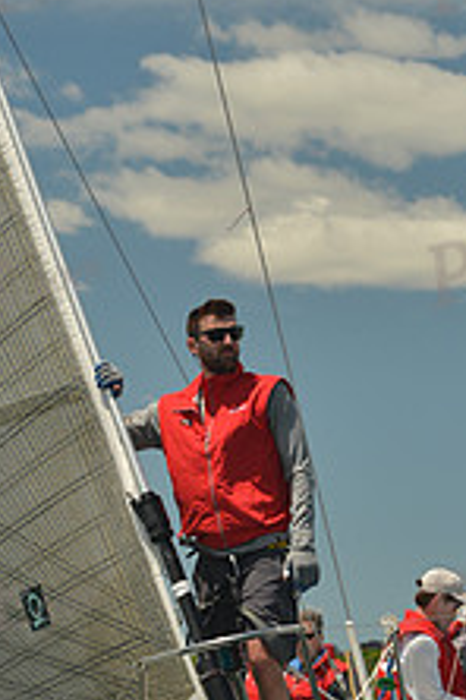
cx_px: 266
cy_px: 435
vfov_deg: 8.0
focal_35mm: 256
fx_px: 4970
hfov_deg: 5.4
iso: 400
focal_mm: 98
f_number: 5.6
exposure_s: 1/1000
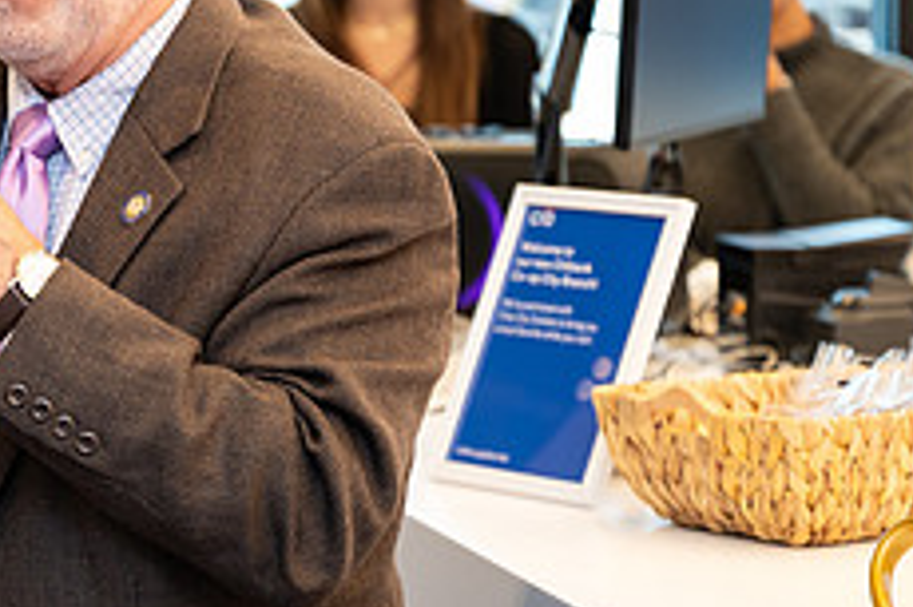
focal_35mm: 180
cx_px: -135
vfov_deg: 7.6
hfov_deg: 11.2
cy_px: 125
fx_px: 4562
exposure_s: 1/125
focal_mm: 70
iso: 400
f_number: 3.2
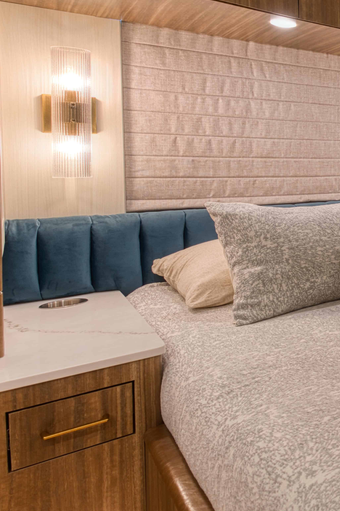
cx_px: 574
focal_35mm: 33
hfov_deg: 24.3
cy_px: 171
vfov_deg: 56.0
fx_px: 467
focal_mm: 12
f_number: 8
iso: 100
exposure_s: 1/2
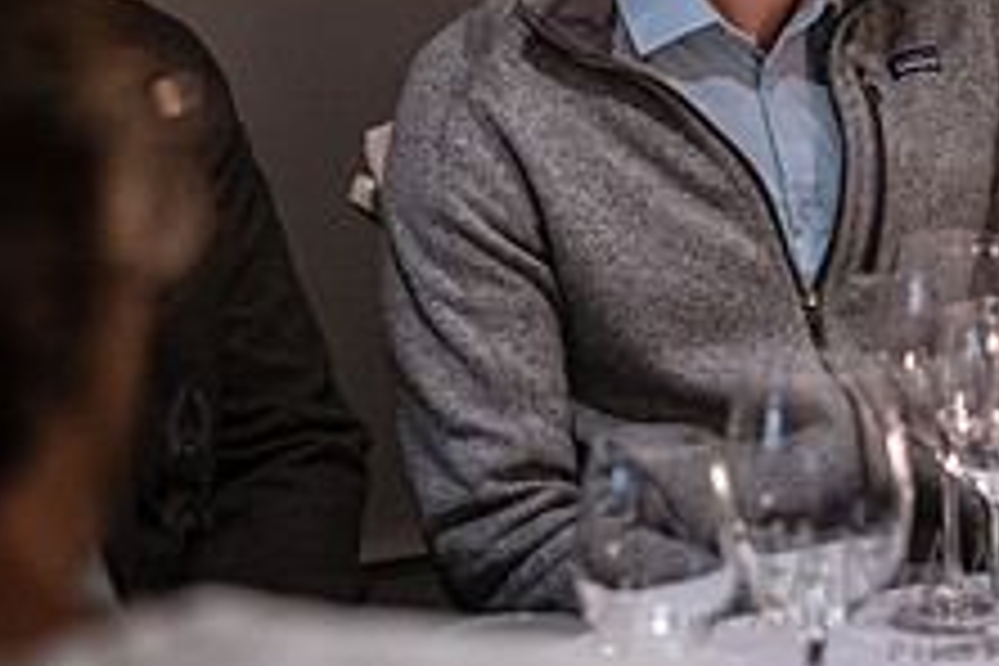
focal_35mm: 128
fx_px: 3552
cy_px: -198
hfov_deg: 15.6
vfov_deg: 10.5
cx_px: 1053
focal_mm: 49
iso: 16000
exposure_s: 1/160
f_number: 2.8
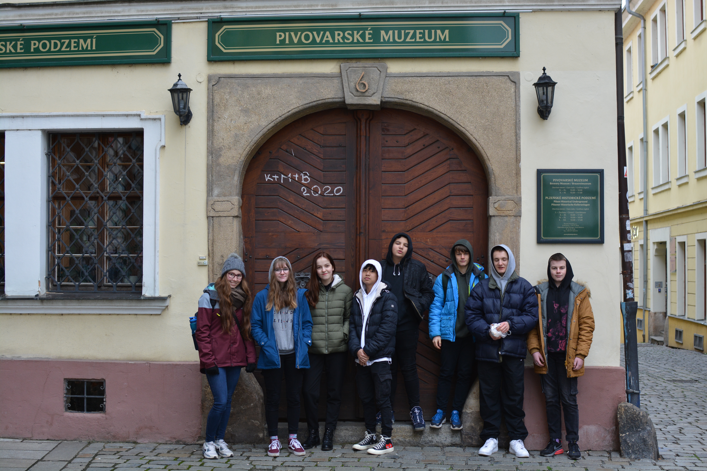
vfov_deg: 25.8
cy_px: 236
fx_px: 1031
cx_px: 354
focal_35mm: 52
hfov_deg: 37.9
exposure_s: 1/60
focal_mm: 35
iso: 400
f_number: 4
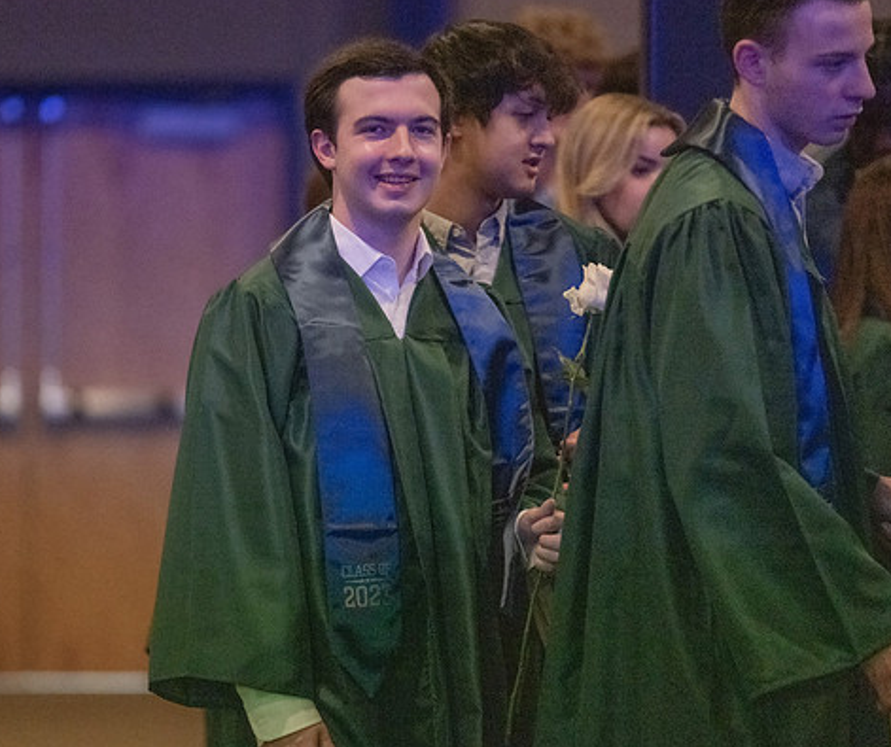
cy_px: 345
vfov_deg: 5.9
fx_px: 7283
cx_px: 343
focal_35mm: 271
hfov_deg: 7.0
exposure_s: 1/320
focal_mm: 200
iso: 20000
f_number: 2.8
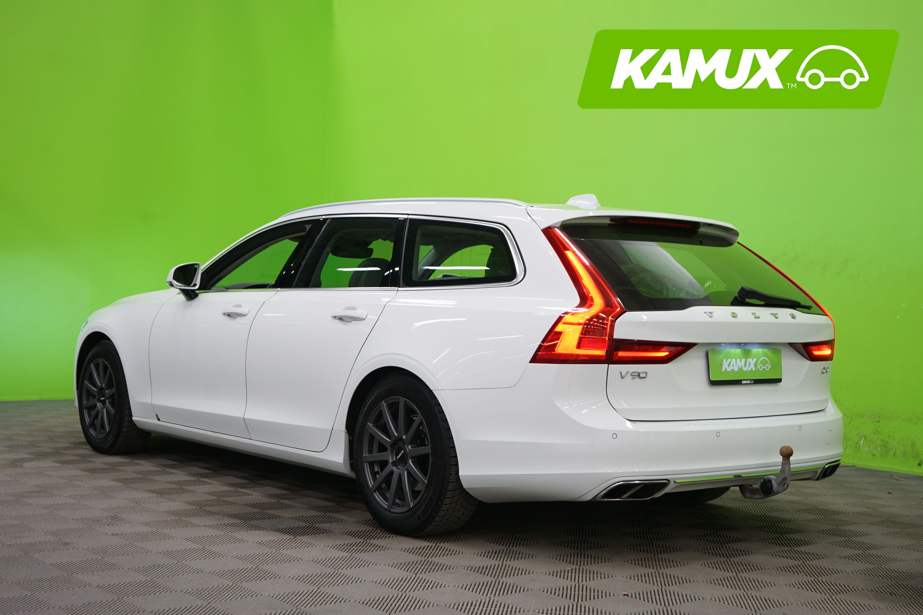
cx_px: 462
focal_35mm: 47
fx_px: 1205
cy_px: 308
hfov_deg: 41.9
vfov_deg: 28.6
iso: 400
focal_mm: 47
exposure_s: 1/10
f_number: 4.5
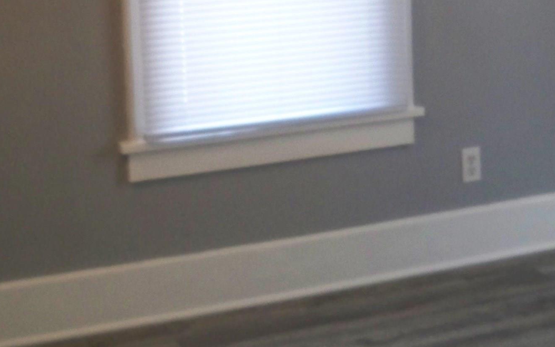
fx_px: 1301
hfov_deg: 23.9
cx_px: 386
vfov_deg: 14.7
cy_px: -67
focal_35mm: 86
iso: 320
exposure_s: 1/60
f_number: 3.1
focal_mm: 6.3
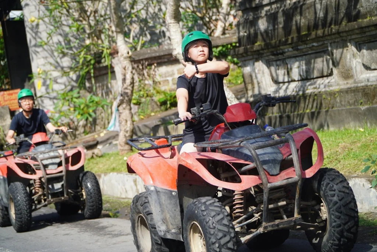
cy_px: 126
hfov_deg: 20.0
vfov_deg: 13.4
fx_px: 1068
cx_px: 188
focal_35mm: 102
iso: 100
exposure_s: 1/500
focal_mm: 68
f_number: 4
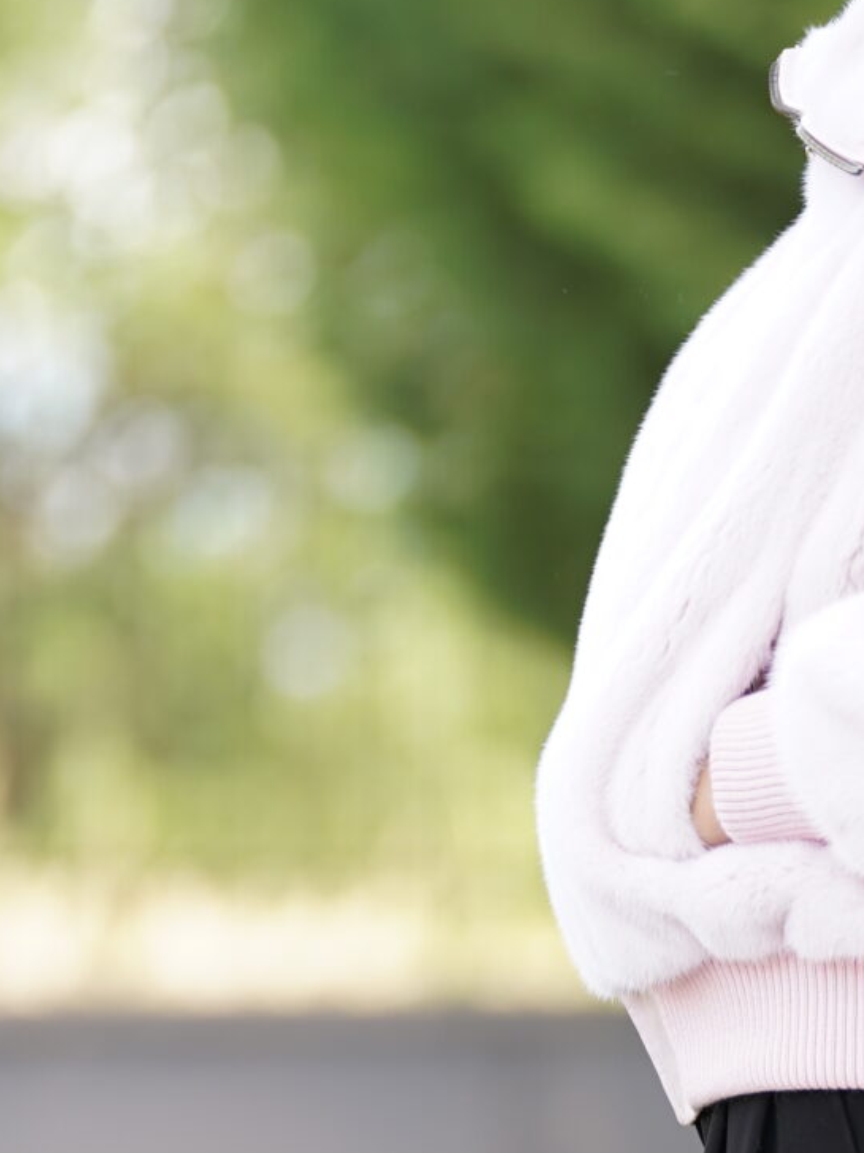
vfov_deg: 4.0
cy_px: 1194
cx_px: 1039
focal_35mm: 501
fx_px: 16678
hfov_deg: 3.0
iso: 200
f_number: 2.8
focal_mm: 148
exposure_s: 1/250
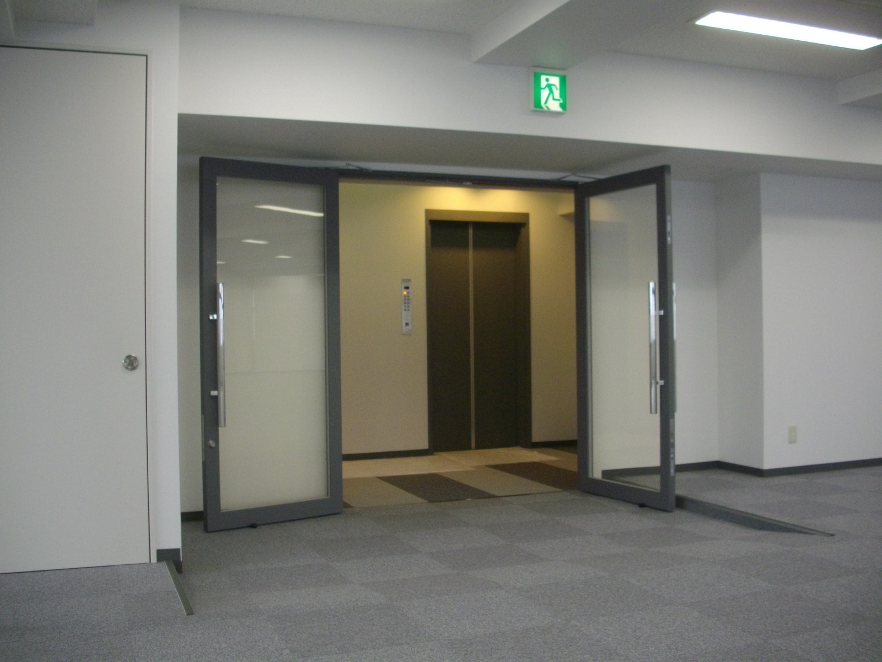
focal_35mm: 37
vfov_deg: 38.7
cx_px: 441
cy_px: 331
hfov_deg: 50.1
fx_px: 943
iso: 200
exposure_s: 1/100
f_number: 2.8
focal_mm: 6.2
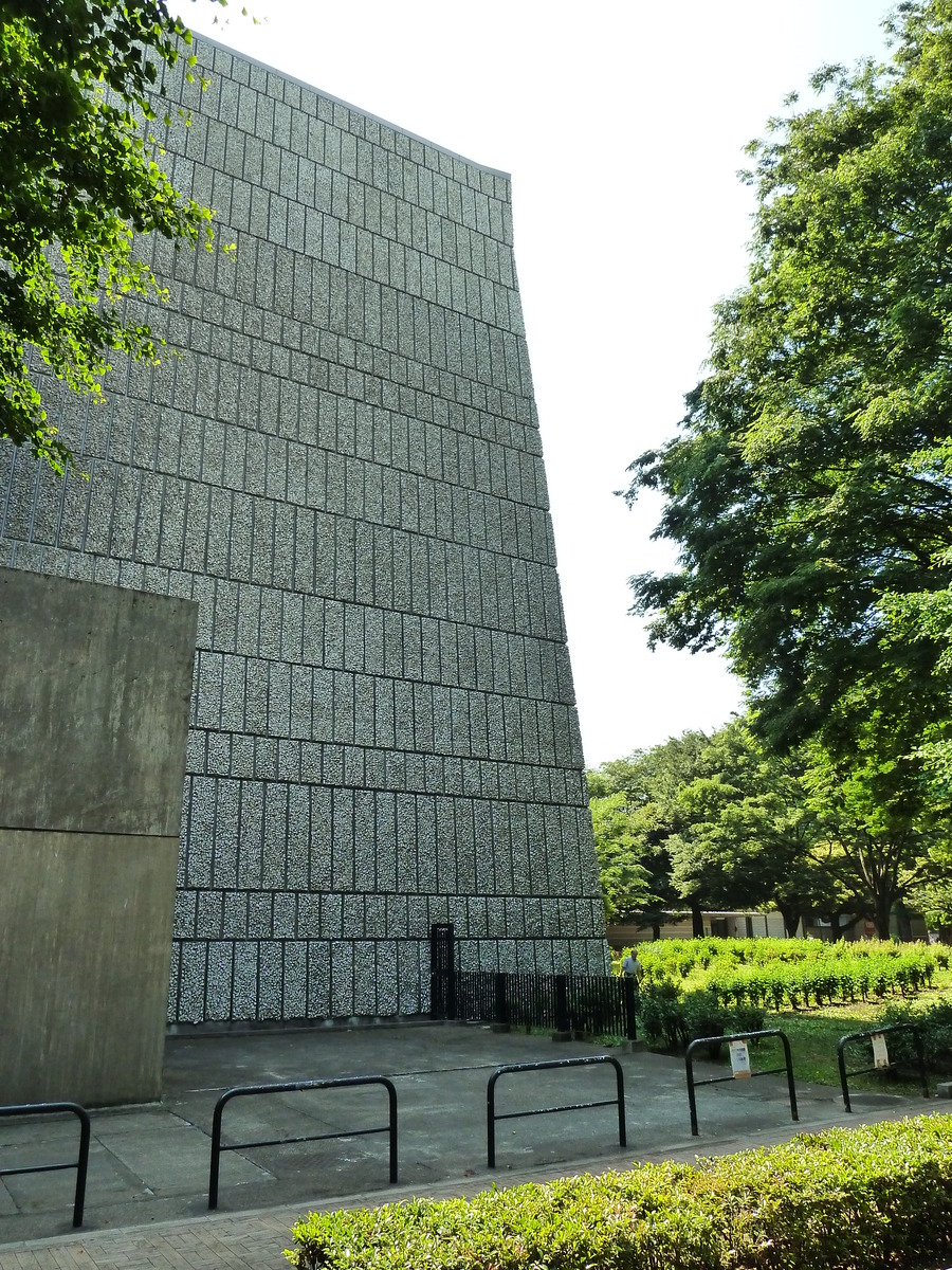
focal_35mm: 25
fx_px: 917
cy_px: 635
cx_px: 476
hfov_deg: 54.9
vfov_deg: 69.4
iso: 200
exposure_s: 1/250
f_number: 4
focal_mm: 4.1
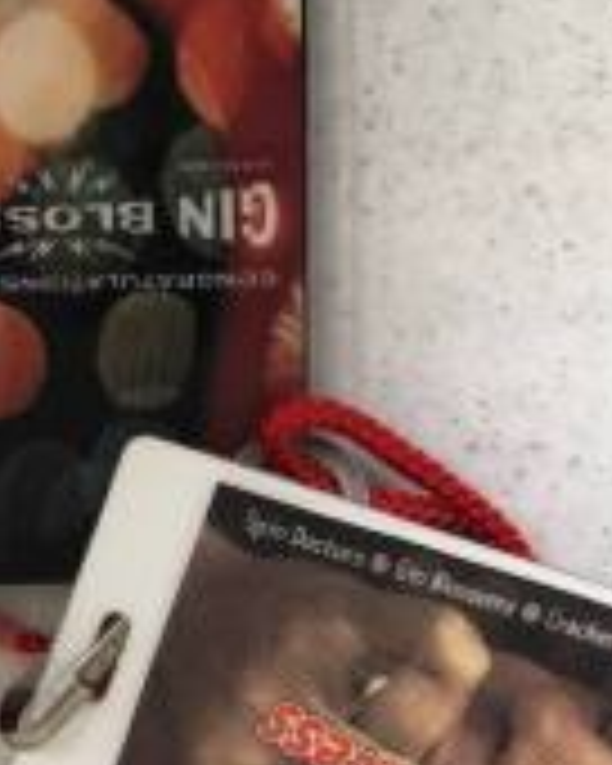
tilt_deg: -82.7
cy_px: 392
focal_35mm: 70
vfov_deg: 27.1
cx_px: 223
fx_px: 1585
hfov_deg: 21.8
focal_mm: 3.99
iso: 40
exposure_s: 1/30
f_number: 1.8
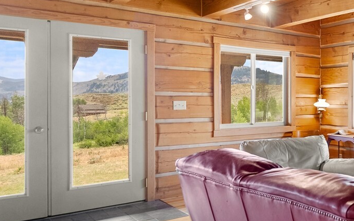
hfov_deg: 43.6
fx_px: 379
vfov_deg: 32.5
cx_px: 346
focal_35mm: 39
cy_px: 105
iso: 400
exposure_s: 1/15
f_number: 2.8
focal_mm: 15.5
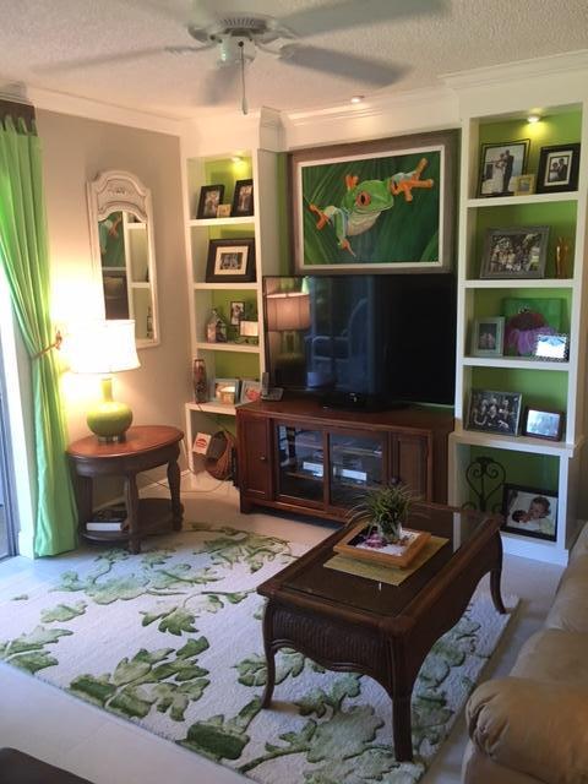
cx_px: 294
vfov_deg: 61.7
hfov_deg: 48.2
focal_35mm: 29
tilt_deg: -11.6
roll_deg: +0.4
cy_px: 392
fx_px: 657
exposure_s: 1/15
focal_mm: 4.15
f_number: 2.2
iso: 64
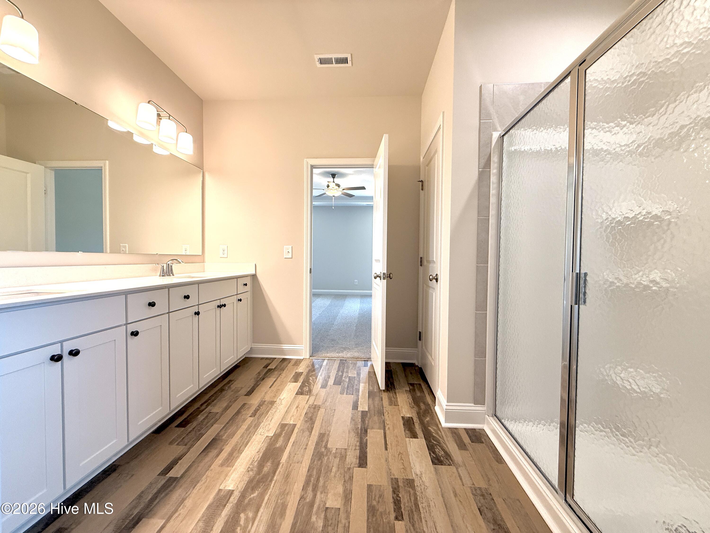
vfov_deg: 85.7
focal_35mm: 14
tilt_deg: -1.7
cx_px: 355
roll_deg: -0.2
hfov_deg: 102.1
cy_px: 266
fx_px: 287
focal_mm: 2.22
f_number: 2.2
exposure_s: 1/120
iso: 160
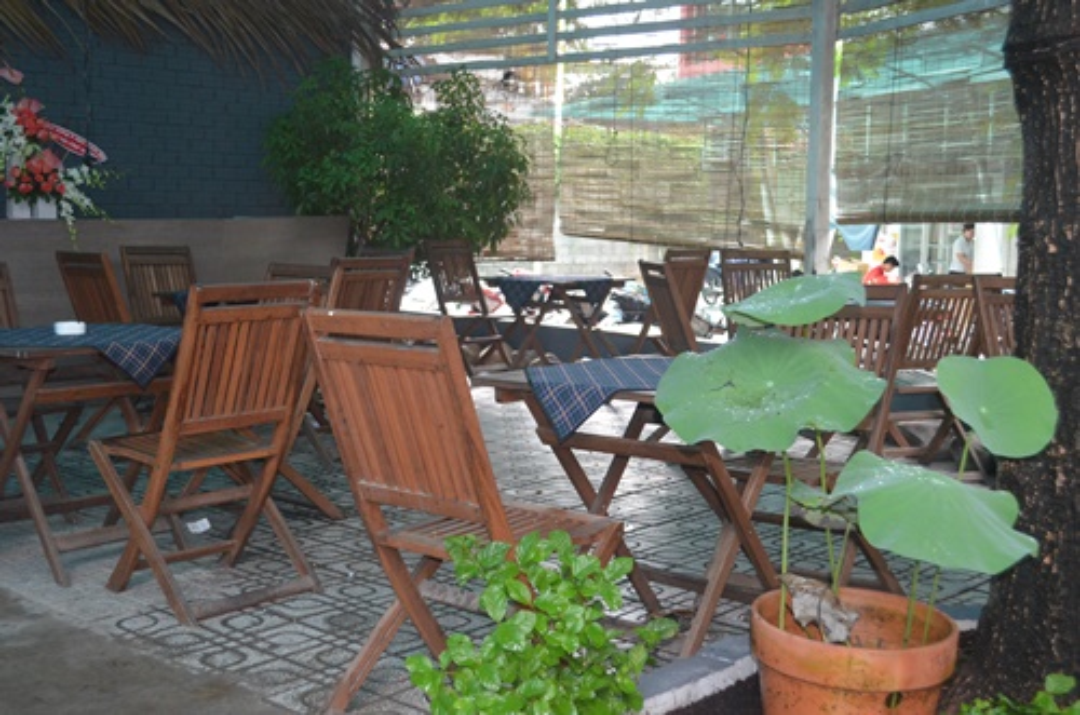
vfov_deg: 30.7
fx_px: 1302
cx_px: 540
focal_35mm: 44
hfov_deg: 45.0
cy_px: 358
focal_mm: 29
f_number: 4.5
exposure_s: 1/60
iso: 1800
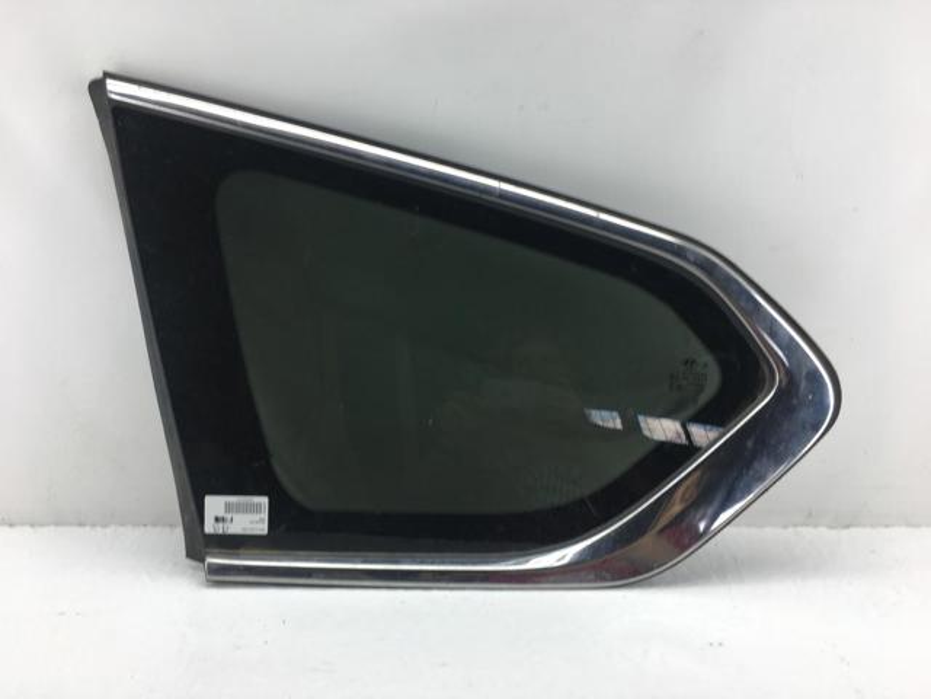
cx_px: 466
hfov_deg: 61.7
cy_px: 350
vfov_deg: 48.2
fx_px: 780
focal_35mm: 29
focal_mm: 4.15
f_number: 2.2
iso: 25
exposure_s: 1/107
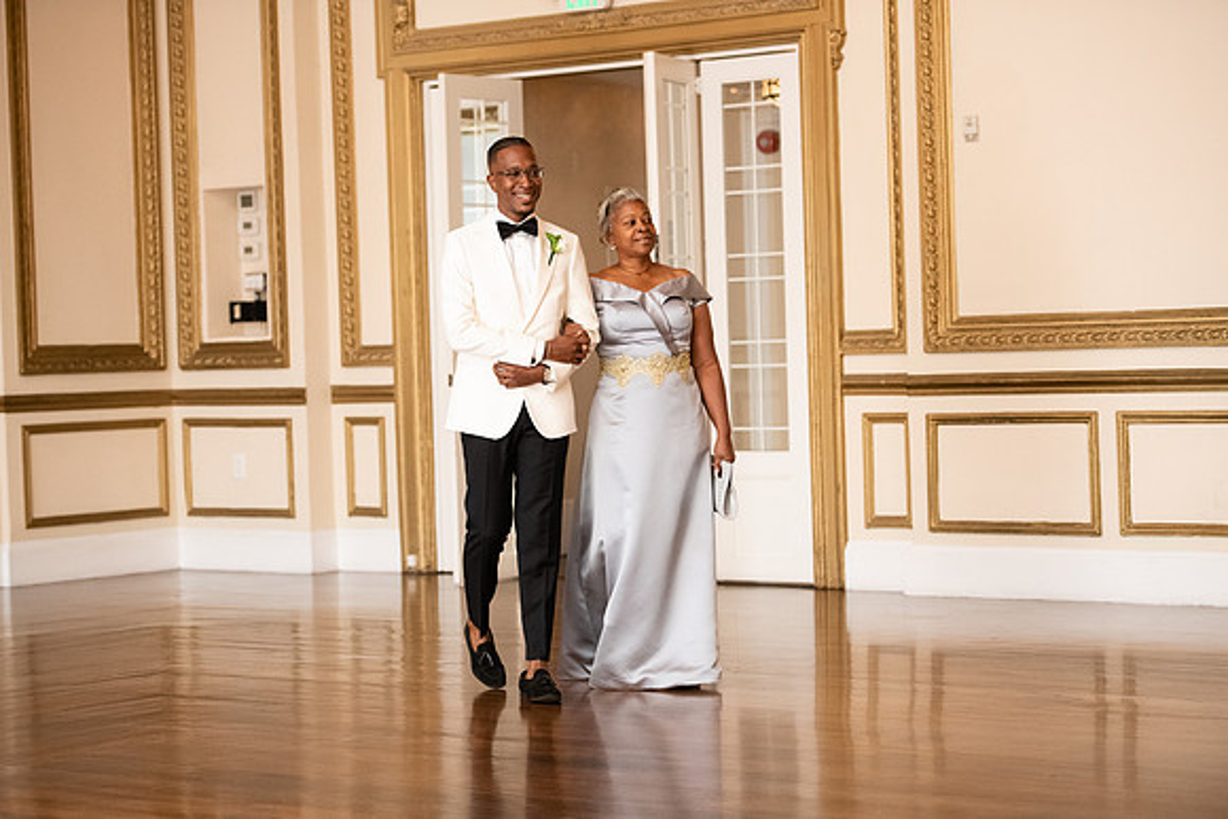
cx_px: 614
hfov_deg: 23.9
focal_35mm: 85
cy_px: 410
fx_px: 2900
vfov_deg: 16.1
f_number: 2.8
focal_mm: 85
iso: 3200
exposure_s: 1/400
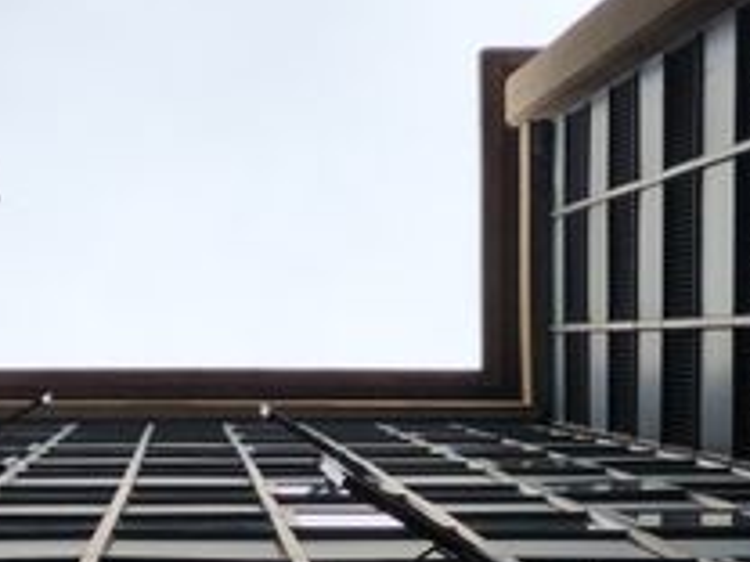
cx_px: 173
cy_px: 558
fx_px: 3683
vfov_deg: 8.7
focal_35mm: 170
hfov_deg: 11.6
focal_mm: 7.9
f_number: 2.4
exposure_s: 1/873
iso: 40
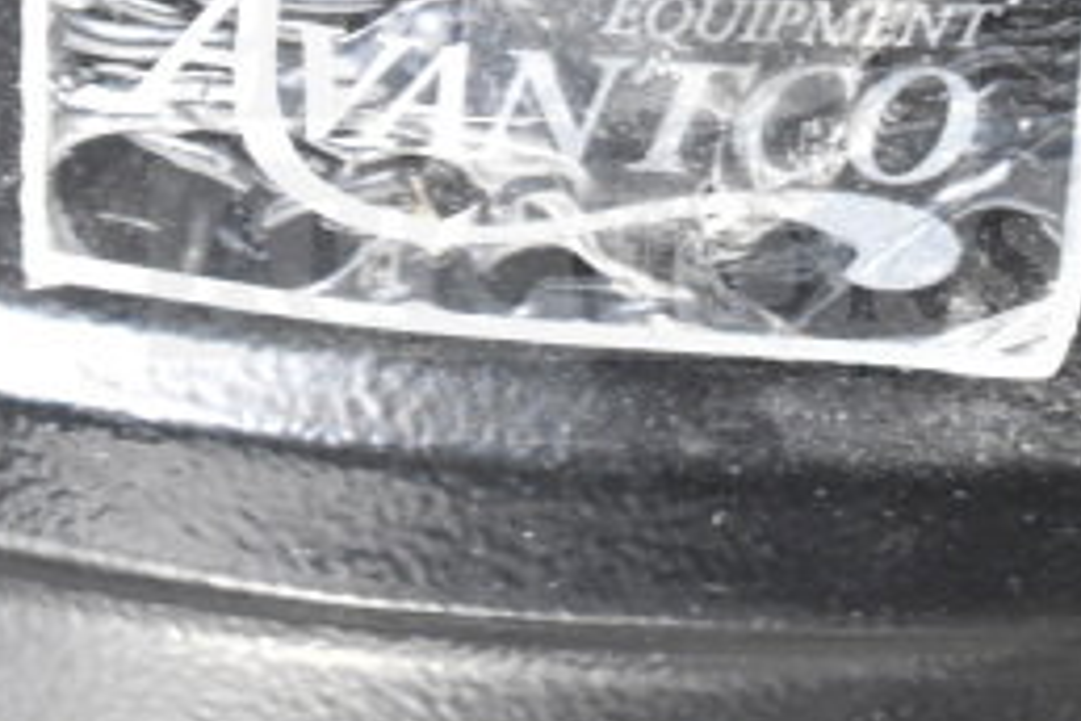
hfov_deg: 10.5
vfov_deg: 7.0
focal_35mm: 195
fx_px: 5860
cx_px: 616
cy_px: 27
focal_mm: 55
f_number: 6.3
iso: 6400
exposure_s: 1/160
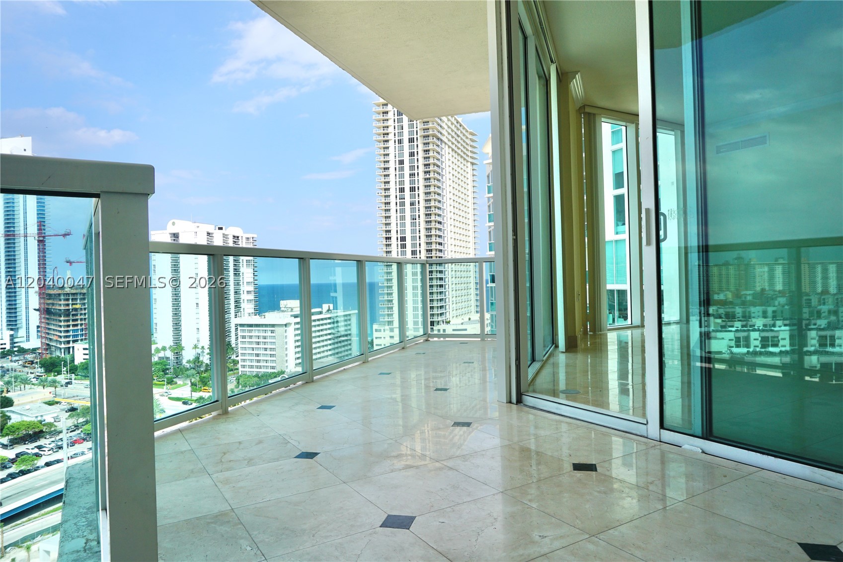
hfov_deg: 73.7
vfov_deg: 53.1
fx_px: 562
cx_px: 422
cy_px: 281
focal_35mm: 24
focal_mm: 16
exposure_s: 1/125
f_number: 11
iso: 100
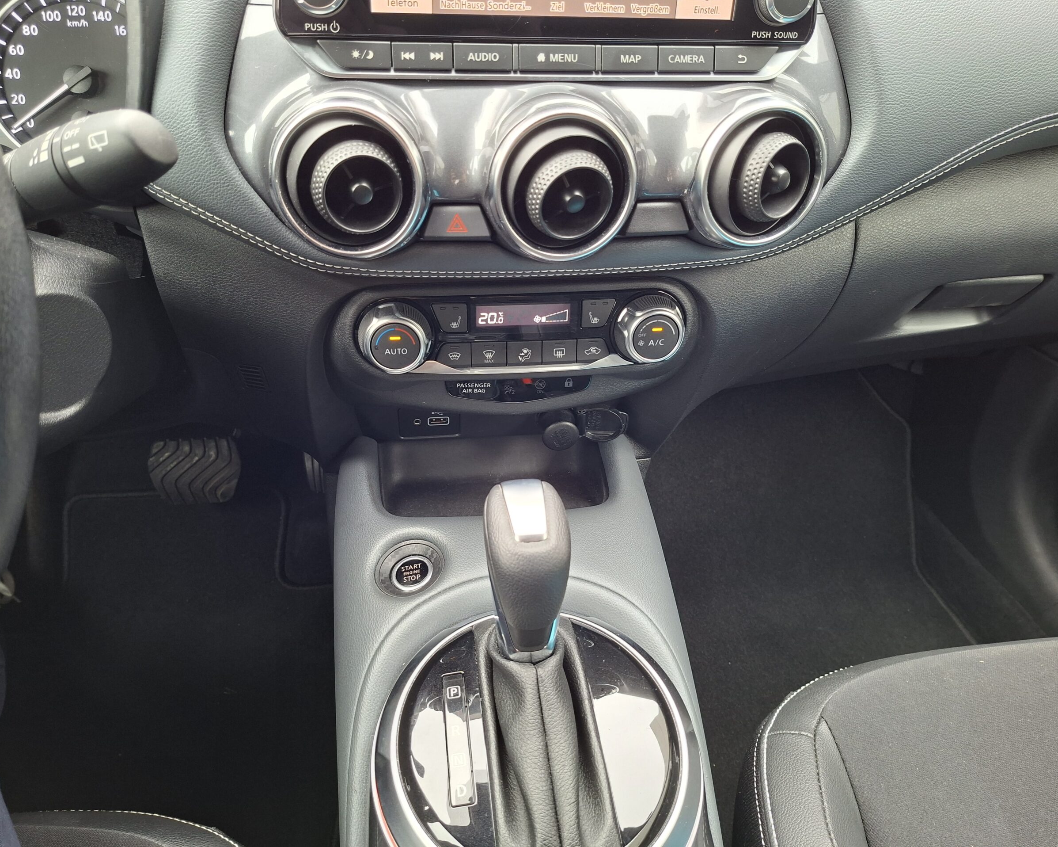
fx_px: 752
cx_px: 502
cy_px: 423
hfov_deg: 70.2
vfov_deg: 58.8
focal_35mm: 24
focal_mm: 5.54
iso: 250
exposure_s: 1/50
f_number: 1.8
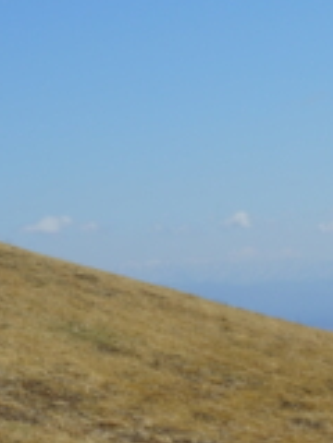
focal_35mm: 168
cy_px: 446
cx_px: 336
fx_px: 2155
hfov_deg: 8.8
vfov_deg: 11.6
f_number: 11
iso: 100
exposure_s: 1/250
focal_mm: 35
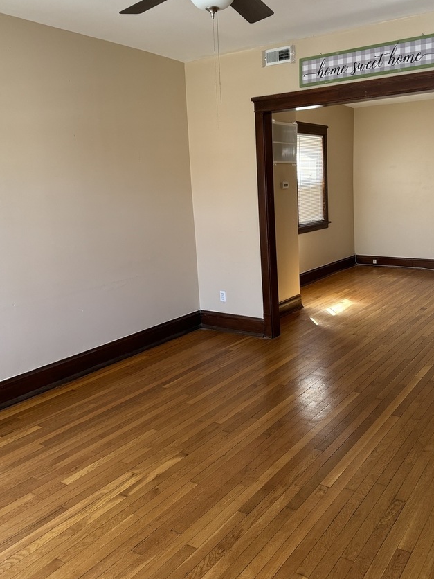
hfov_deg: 45.4
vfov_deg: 58.0
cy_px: 238
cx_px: 242
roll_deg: +2.8
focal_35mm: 31
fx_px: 518
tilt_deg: -5.2
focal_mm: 6.76
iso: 200
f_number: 1.78
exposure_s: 1/117
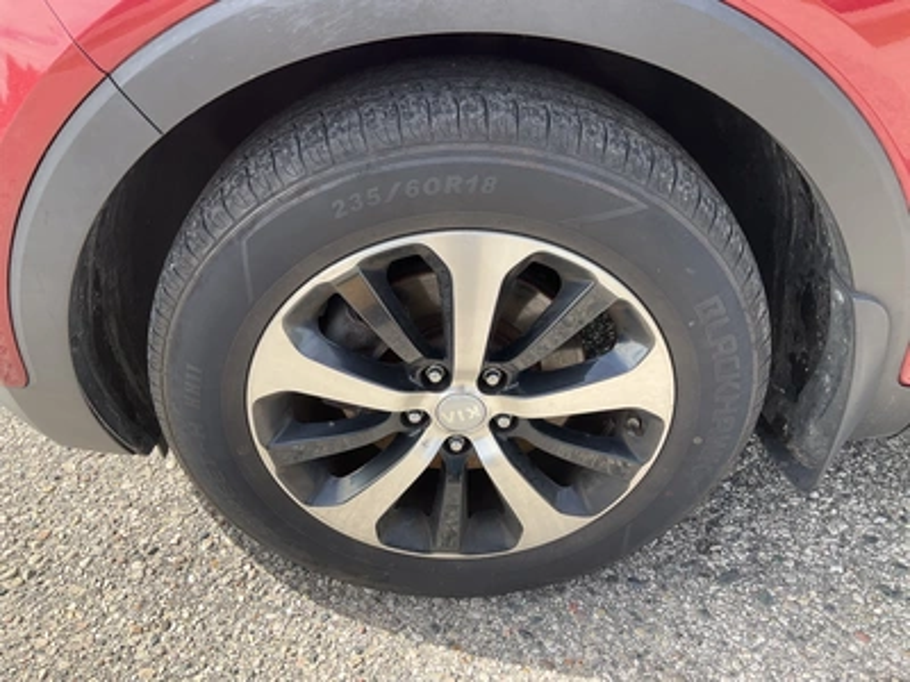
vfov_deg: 48.2
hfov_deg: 61.7
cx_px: 455
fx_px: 762
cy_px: 341
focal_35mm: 29
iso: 25
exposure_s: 1/300
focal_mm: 3
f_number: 1.8
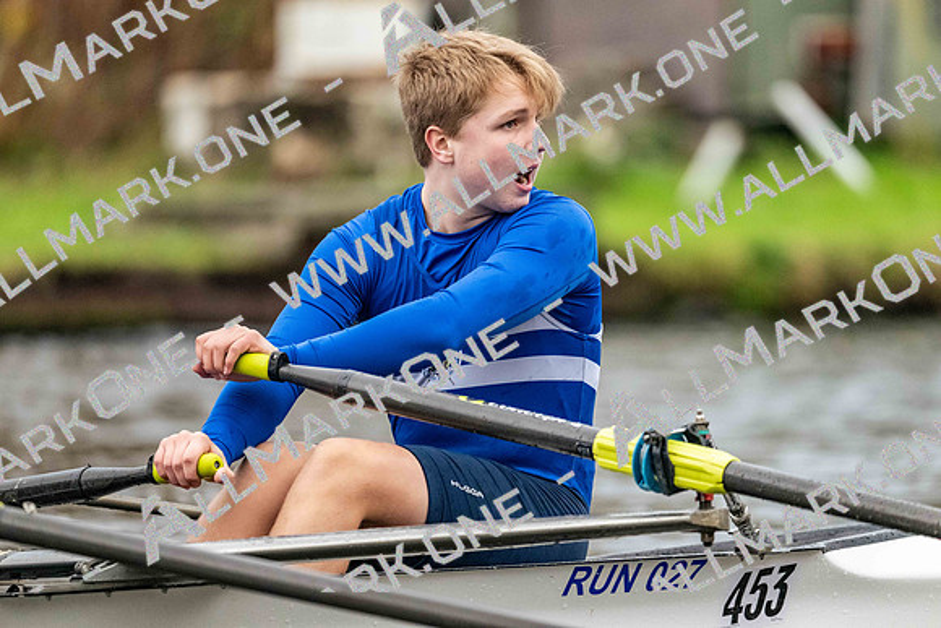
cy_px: 314
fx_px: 10458
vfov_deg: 3.4
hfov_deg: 5.2
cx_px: 470
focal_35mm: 400
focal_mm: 400
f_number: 4.5
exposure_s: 1/2000
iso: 6400
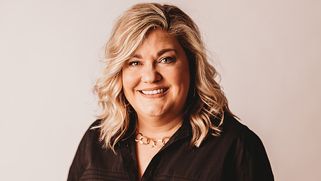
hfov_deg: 19.3
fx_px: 945
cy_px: 101
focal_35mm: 111
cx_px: 166
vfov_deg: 10.9
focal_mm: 85
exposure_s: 1/160
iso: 100
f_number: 2.5
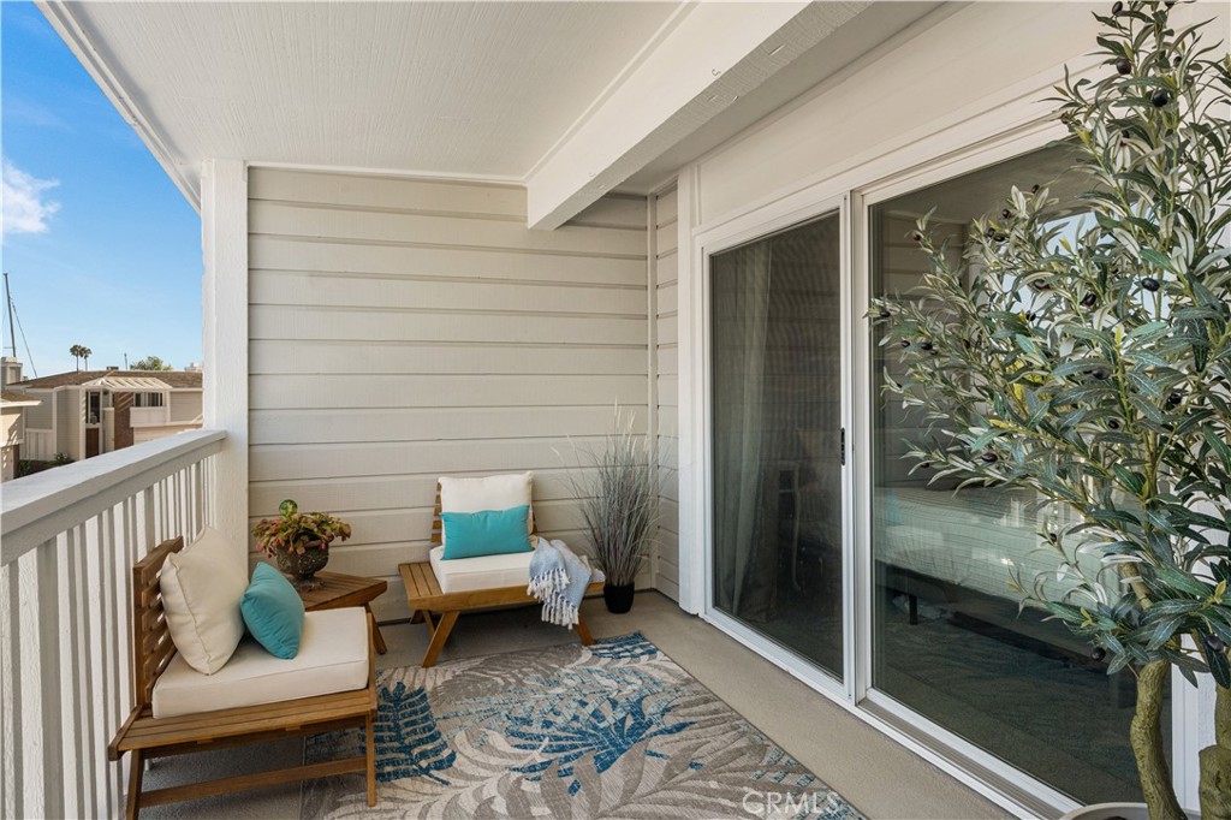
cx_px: 616
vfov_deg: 63.2
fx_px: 667
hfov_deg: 85.4
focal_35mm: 20
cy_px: 410
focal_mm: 19.5
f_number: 11
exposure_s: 1/20
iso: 100
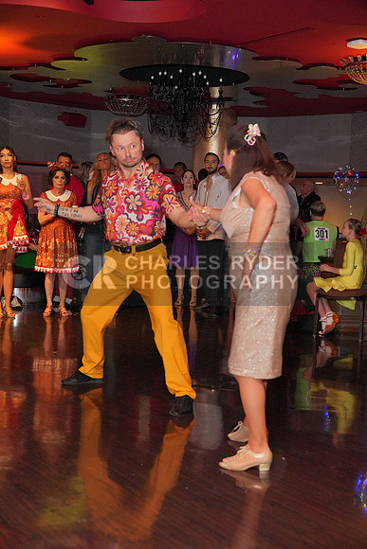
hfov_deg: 28.1
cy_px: 274
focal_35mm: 48
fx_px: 734
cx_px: 184
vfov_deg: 41.1
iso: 4000
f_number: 4
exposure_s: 1/200
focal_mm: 48
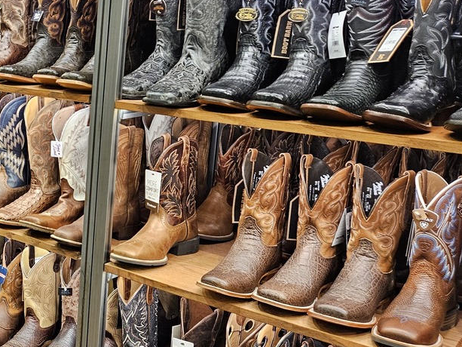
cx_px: -90
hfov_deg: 28.2
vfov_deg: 24.4
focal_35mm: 60
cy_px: 136
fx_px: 801
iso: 320
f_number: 1.8
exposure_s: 1/120
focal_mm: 5.4
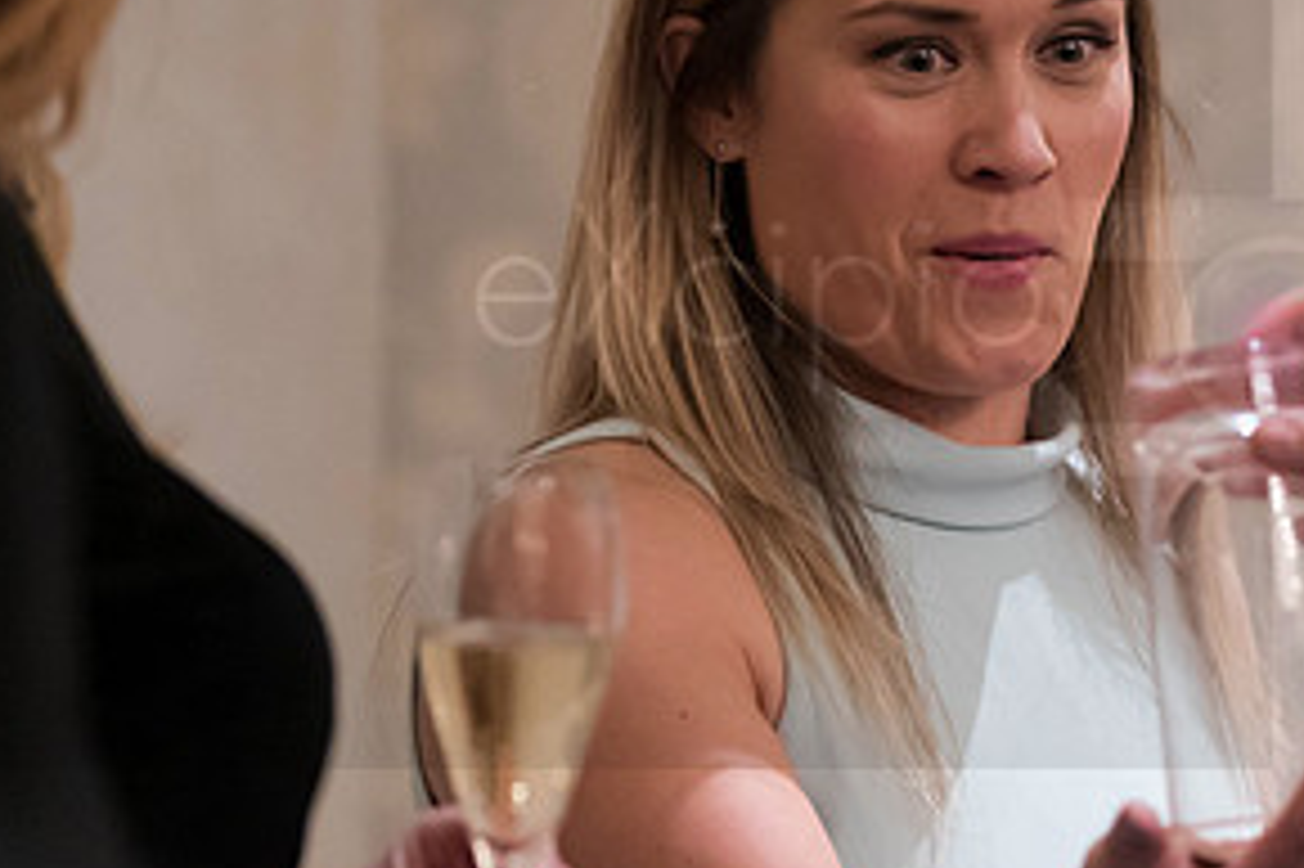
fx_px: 10570
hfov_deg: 7.0
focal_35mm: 292
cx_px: 1383
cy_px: 260
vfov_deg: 4.7
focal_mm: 135
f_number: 2.8
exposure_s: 1/80
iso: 6400
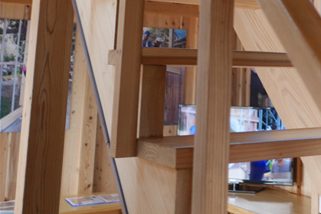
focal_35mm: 67
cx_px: 344
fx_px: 597
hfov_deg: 27.7
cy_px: -12
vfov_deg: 19.6
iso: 200
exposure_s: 1/60
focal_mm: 15
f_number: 1.8
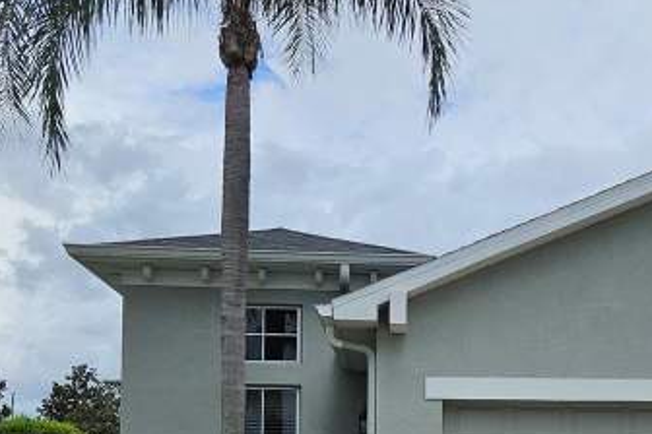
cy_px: 438
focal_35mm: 57
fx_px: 1032
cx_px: 489
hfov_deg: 34.3
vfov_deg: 22.8
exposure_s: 1/1597
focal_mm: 5.4
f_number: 1.8
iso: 25
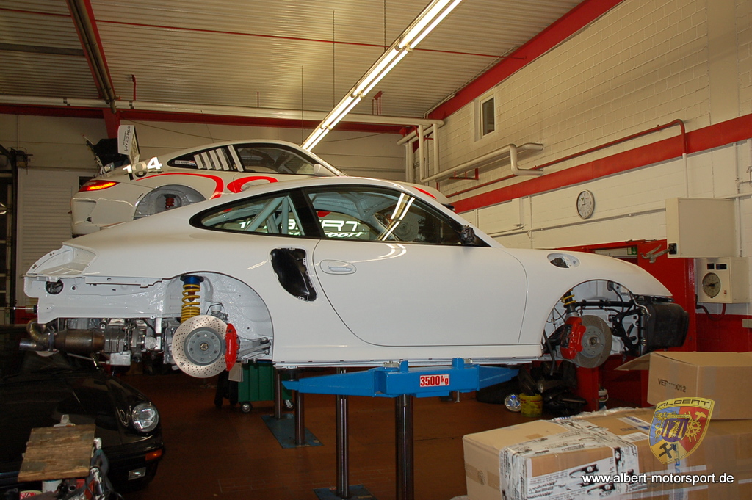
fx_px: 720
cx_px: 376
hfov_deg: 55.1
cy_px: 250
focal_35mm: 34
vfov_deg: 38.3
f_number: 3.5
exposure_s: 1/60
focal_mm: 23
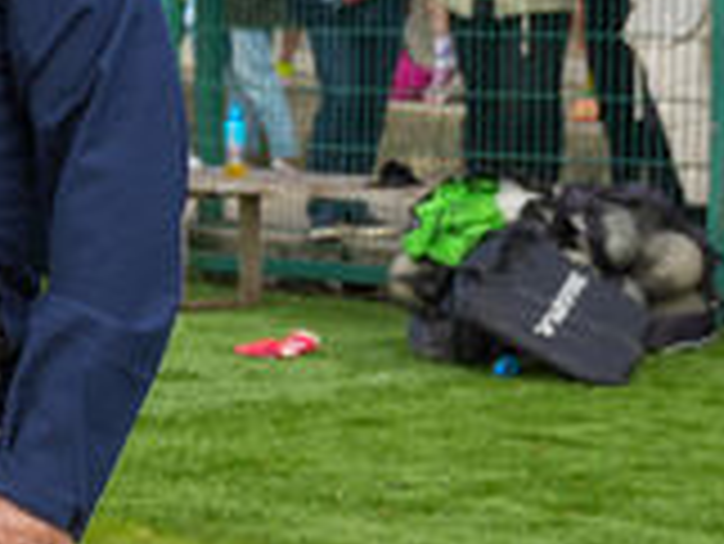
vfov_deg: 9.1
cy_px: 348
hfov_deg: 11.3
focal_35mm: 164
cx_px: -522
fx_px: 3431
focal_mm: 34.4
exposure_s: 1/200
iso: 100
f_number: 4
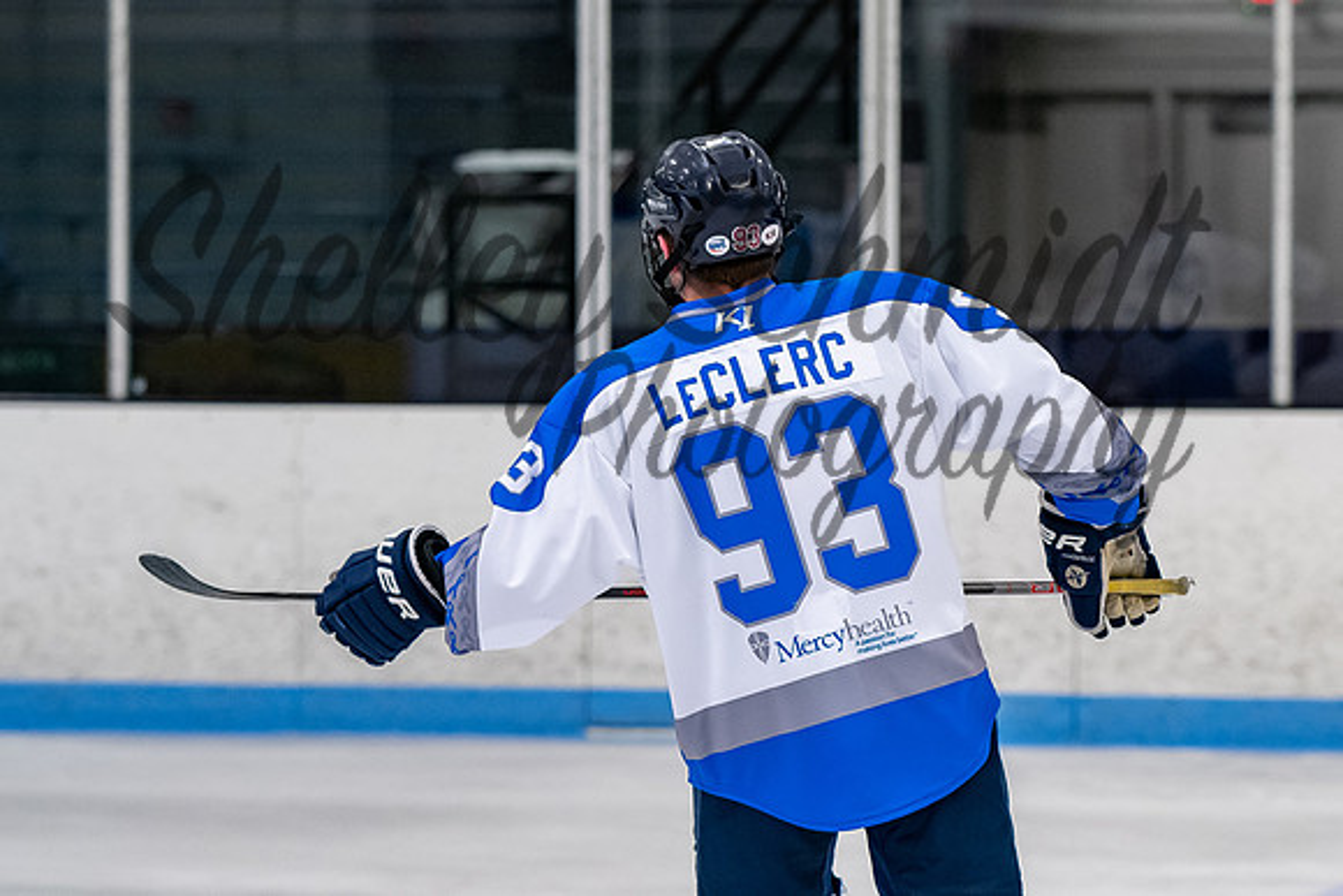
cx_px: 832
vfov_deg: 5.8
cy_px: 443
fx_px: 8858
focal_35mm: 237
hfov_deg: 8.7
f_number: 3.2
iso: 2000
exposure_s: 1/800
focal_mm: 122
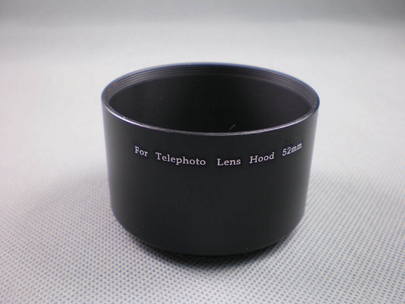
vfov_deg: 37.7
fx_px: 445
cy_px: 152
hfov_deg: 49.0
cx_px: 202
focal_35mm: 38
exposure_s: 1/30
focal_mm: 6.3
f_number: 3.1
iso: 64
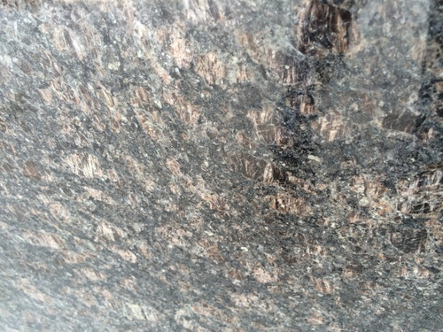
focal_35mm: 30
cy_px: 166
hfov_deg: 60.0
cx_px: 222
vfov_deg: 46.8
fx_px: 384
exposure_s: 1/120
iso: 40
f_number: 2.2
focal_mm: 4.12
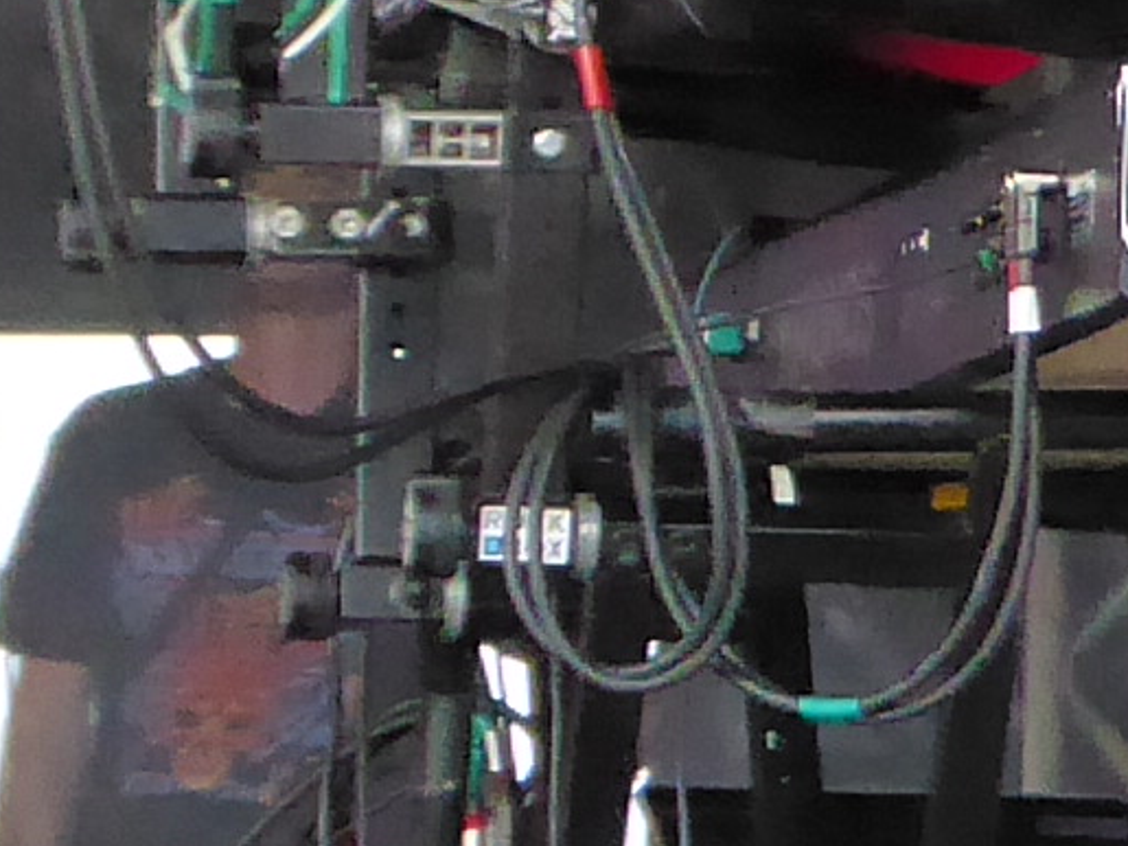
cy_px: 57
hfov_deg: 5.0
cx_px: 2157
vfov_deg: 3.8
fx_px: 12706
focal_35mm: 390
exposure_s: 1/800
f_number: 5
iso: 2500
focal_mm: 17.5
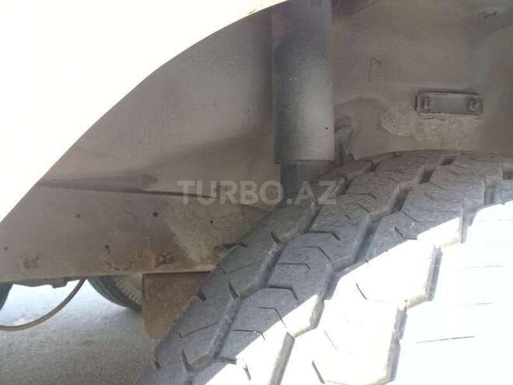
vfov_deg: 45.4
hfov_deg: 58.4
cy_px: 192
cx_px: 256
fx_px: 459
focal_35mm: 31
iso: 80
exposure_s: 1/33
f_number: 2.2
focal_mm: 3.3
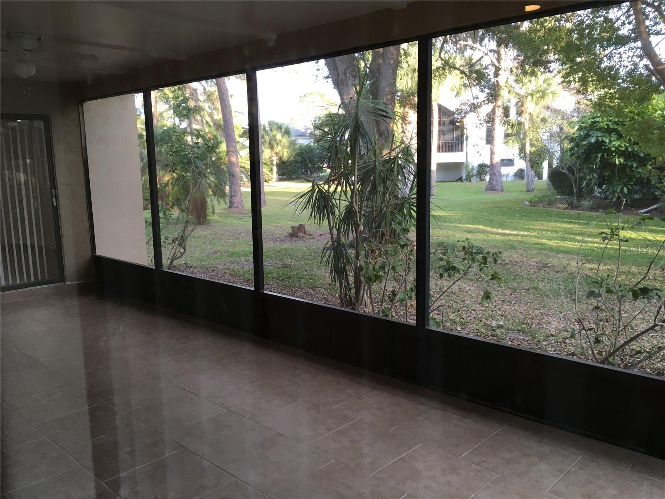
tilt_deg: -8.1
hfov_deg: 61.7
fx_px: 557
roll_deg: +1.0
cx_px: 332
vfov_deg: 48.2
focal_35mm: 29
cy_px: 250
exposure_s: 1/30
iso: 32
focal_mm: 4.15
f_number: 2.2
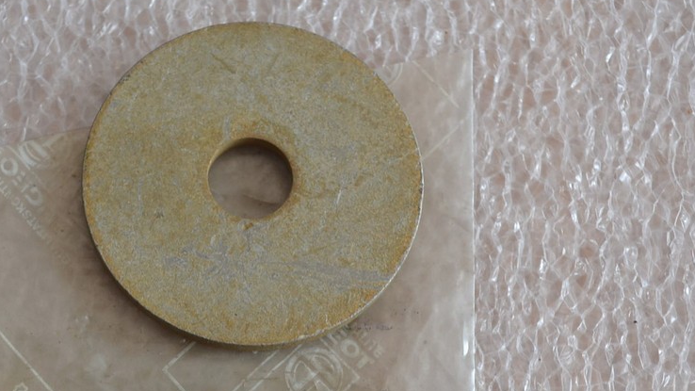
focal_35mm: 92
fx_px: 1695
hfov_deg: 23.1
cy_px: 383
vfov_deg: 13.0
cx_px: 225
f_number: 4.8
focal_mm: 32
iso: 400
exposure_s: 1/60
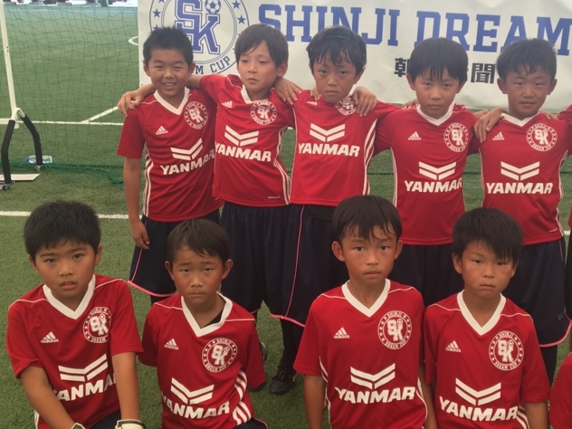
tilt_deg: -18.5
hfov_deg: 40.3
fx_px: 777
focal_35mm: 47
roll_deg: +0.0
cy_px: 224
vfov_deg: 30.9
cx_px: 343
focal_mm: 4.15
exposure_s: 1/120
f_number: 2.2
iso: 25
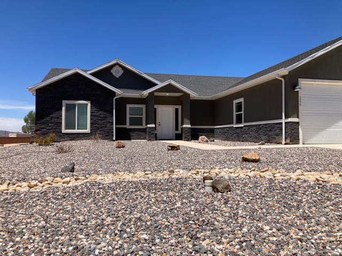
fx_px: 277
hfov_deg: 63.4
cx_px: 171
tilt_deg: +2.7
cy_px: 128
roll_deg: -0.1
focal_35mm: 28
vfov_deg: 49.7
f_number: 1.8
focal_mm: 3.99
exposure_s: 1/2433
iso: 20
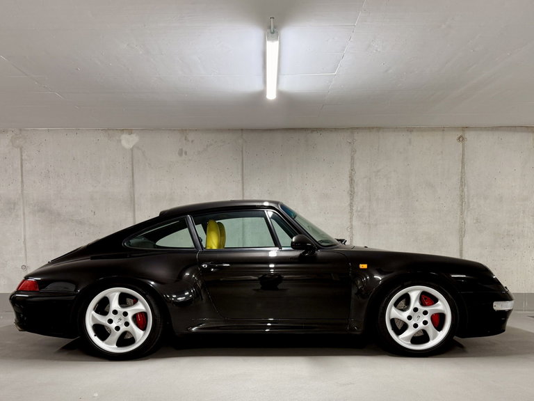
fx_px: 370
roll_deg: -0.1
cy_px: 200
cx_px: 267
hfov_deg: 71.6
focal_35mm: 24
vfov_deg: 56.8
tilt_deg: -4.6
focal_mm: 6.76
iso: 160
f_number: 1.78
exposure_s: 1/50
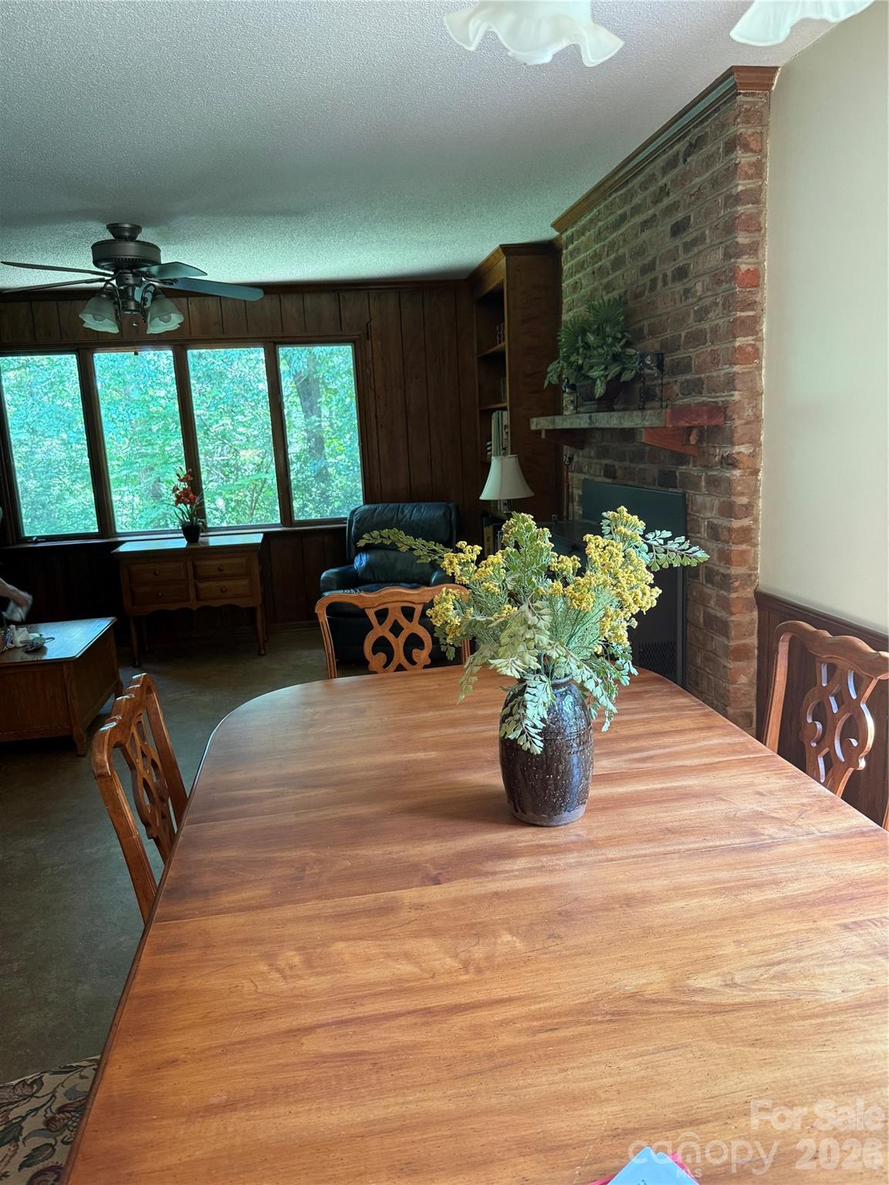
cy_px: 592
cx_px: 444
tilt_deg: -11.2
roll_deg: +2.6
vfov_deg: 71.6
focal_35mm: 24
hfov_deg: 56.8
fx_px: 822
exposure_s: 1/60
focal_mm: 6.76
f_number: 1.78
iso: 250
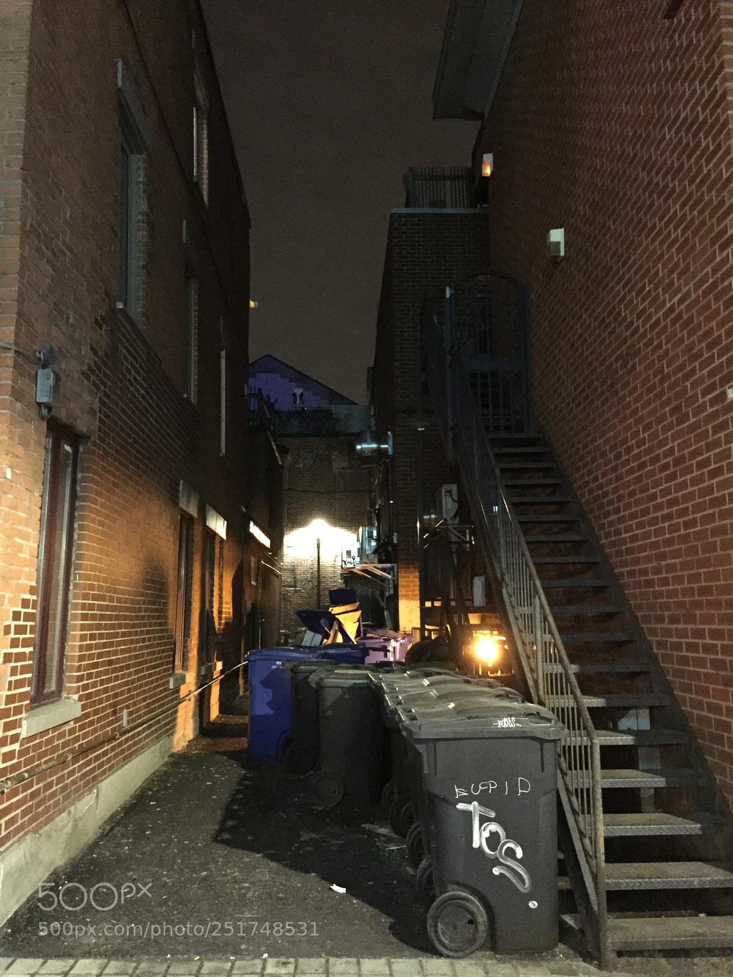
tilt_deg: +9.1
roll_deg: -0.1
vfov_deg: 61.7
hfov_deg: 48.2
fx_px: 819
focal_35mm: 29
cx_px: 366
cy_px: 488
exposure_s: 1/15
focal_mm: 4.15
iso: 1250
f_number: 2.2
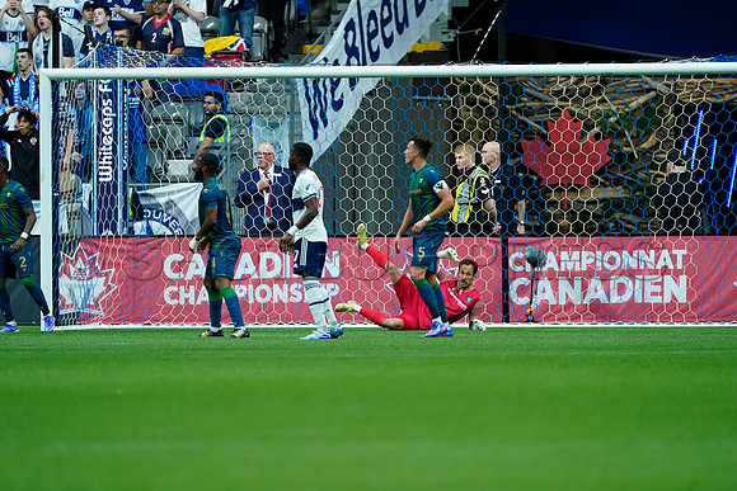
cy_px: 246
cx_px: 368
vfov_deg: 2.3
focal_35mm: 600
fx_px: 12286
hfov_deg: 3.4
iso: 5000
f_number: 4
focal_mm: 600
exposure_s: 1/2000
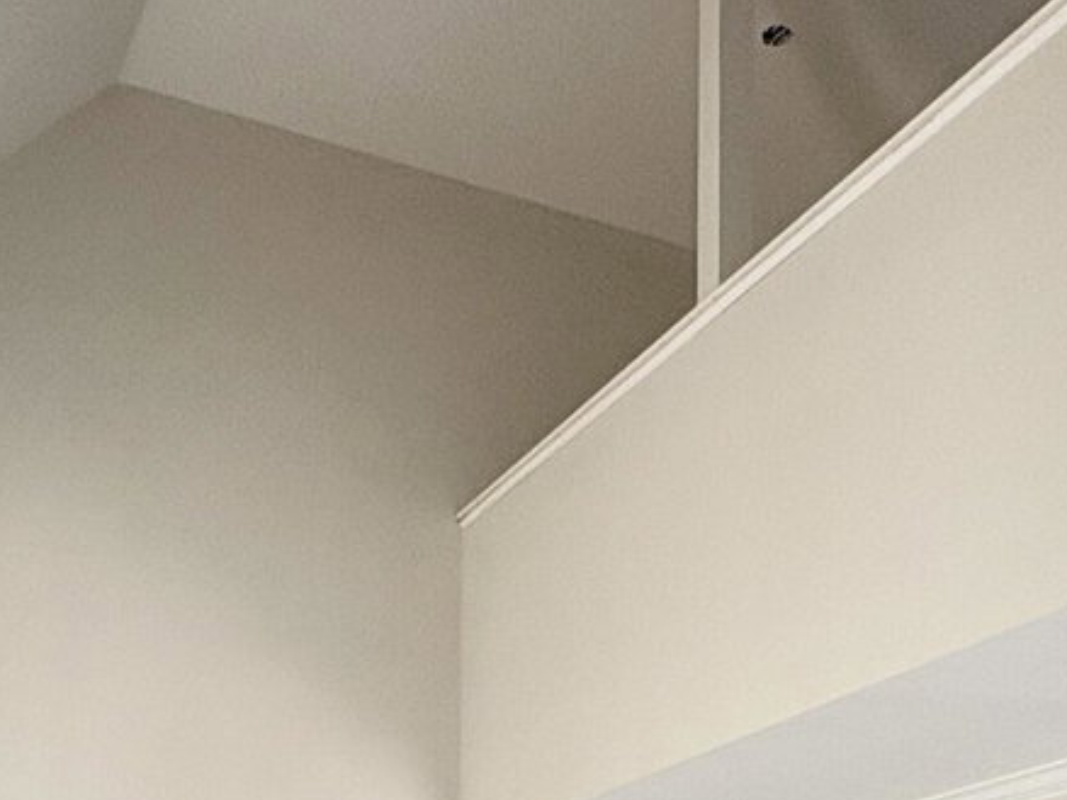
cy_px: 1148
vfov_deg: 23.7
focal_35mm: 51
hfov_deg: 37.3
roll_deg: +0.5
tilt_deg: +0.9
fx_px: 1572
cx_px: 418
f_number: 2.2
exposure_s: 1/99
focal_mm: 2.22
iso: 160
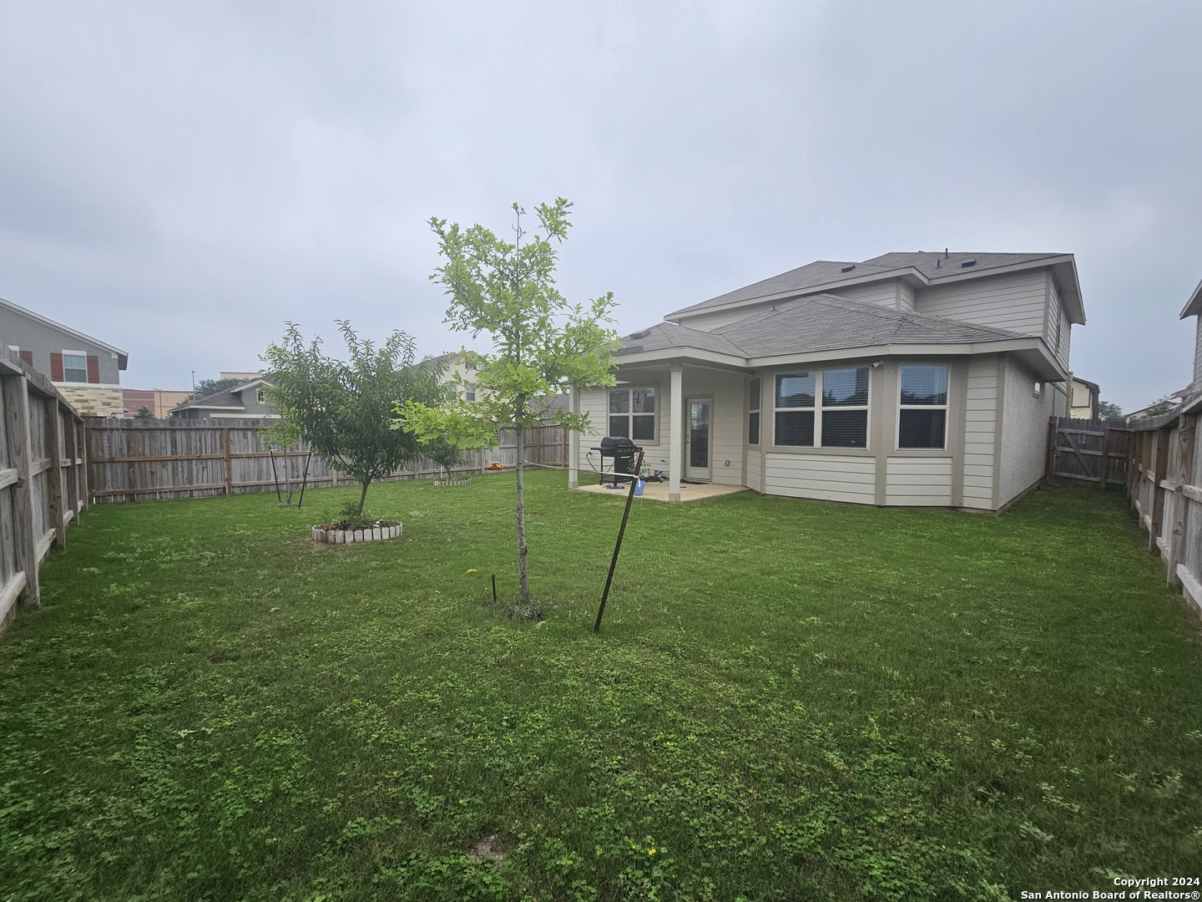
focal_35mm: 13
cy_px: 451
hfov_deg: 106.2
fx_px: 451
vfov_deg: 89.9
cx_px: 601
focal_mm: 2.2
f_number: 2.2
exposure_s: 1/1433
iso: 50
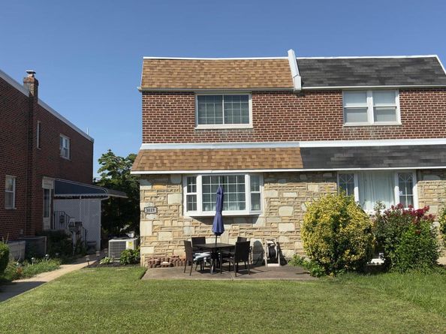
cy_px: 167
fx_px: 309
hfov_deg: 71.6
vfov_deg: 56.8
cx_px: 223
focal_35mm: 24
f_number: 1.78
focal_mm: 6.76
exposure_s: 1/5618
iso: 100
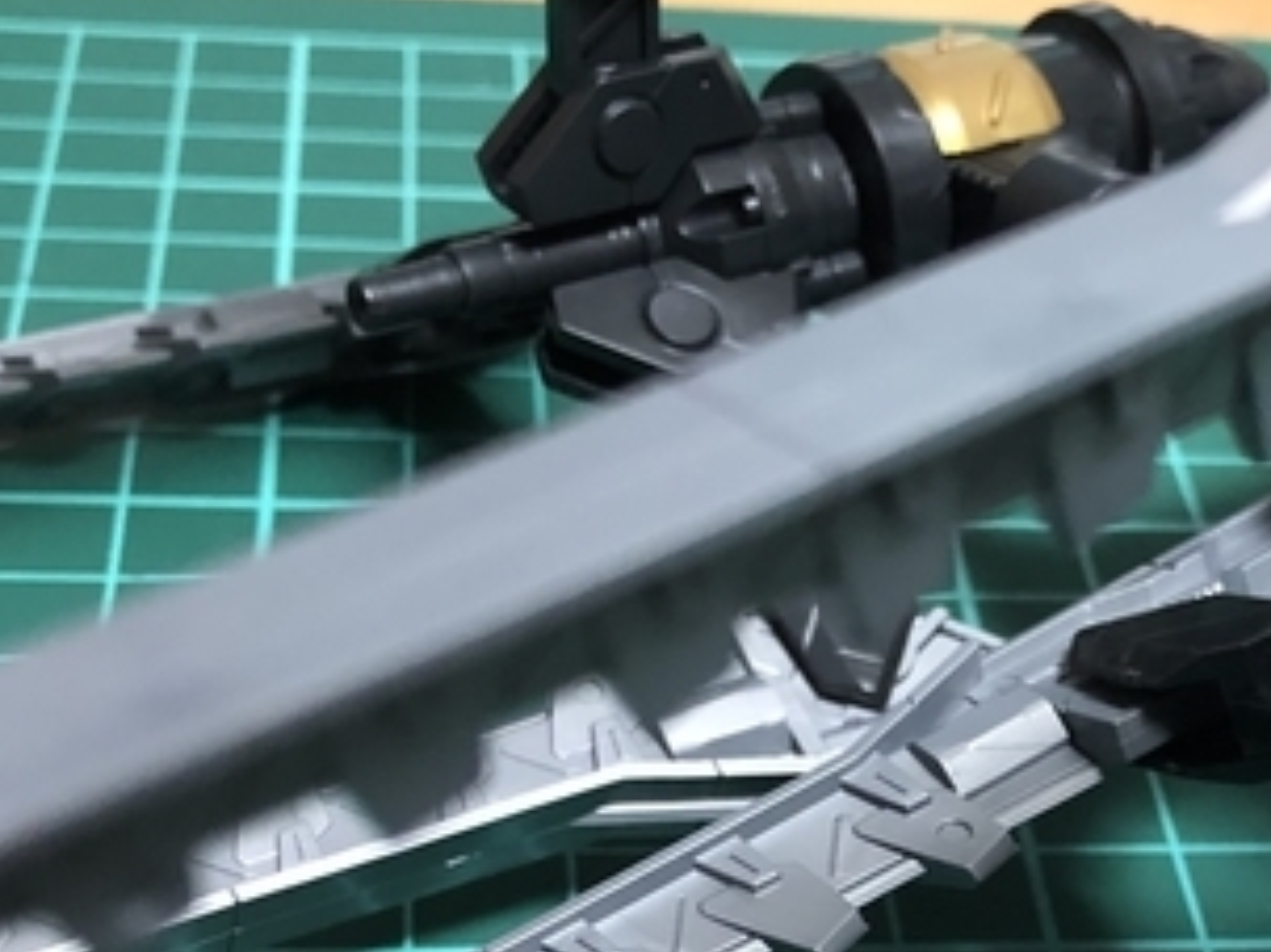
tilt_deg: -42.2
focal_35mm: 74
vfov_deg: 19.1
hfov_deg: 25.8
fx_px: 2716
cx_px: 1044
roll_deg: -8.4
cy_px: 1053
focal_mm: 3.99
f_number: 1.8
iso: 100
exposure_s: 1/15
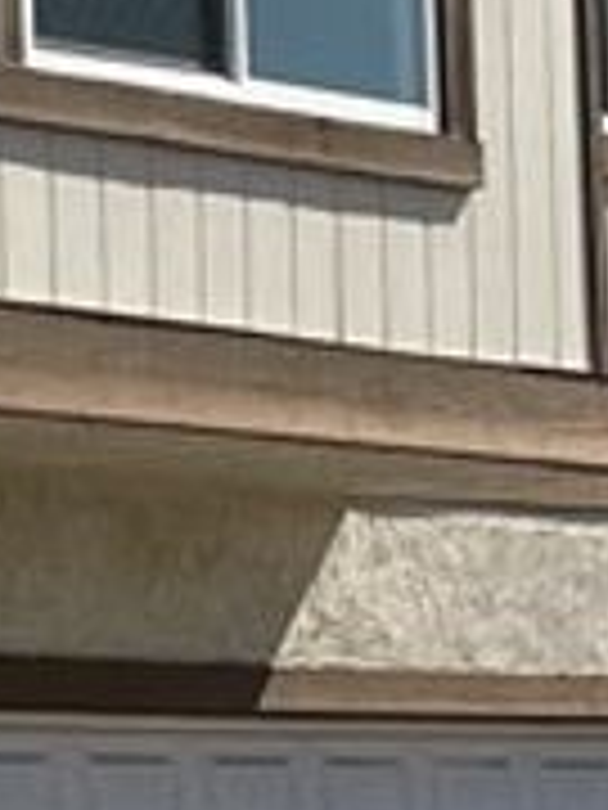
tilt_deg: +3.4
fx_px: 4450
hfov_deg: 6.6
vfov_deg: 10.4
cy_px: 659
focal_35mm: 190
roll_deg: +1.0
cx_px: -1621
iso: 32
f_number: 1.6
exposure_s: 1/4902
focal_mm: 5.1
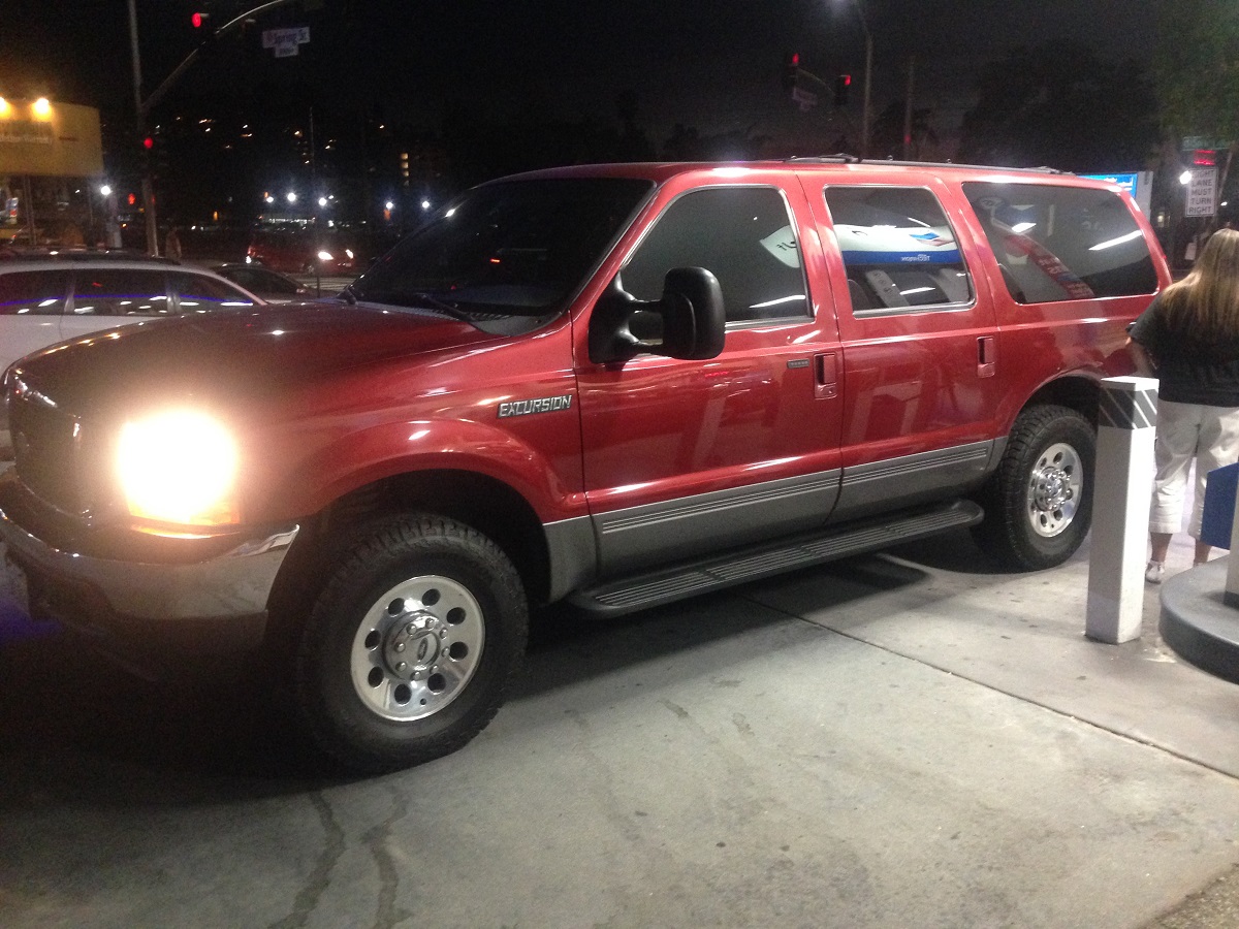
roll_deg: -0.5
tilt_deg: -12.8
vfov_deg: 42.9
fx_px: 1181
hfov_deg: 55.4
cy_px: 464
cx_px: 620
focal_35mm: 33
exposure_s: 1/15
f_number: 2.4
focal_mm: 4.12
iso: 400
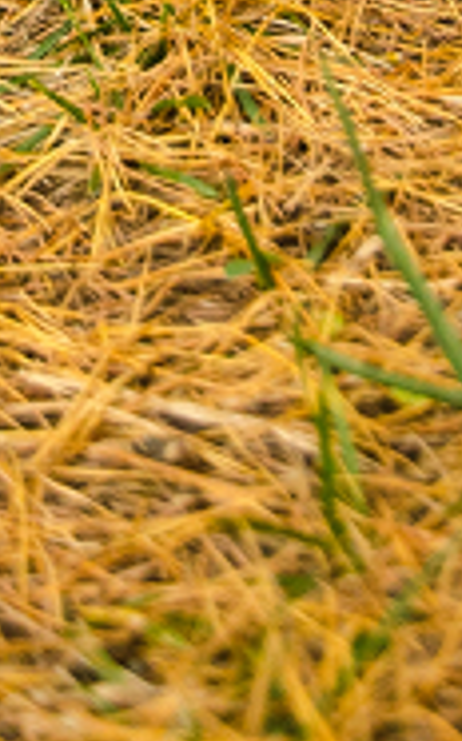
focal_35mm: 213
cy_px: -857
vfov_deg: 9.1
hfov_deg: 6.1
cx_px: -143
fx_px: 4298
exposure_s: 1/400
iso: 400
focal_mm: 26
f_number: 4.2
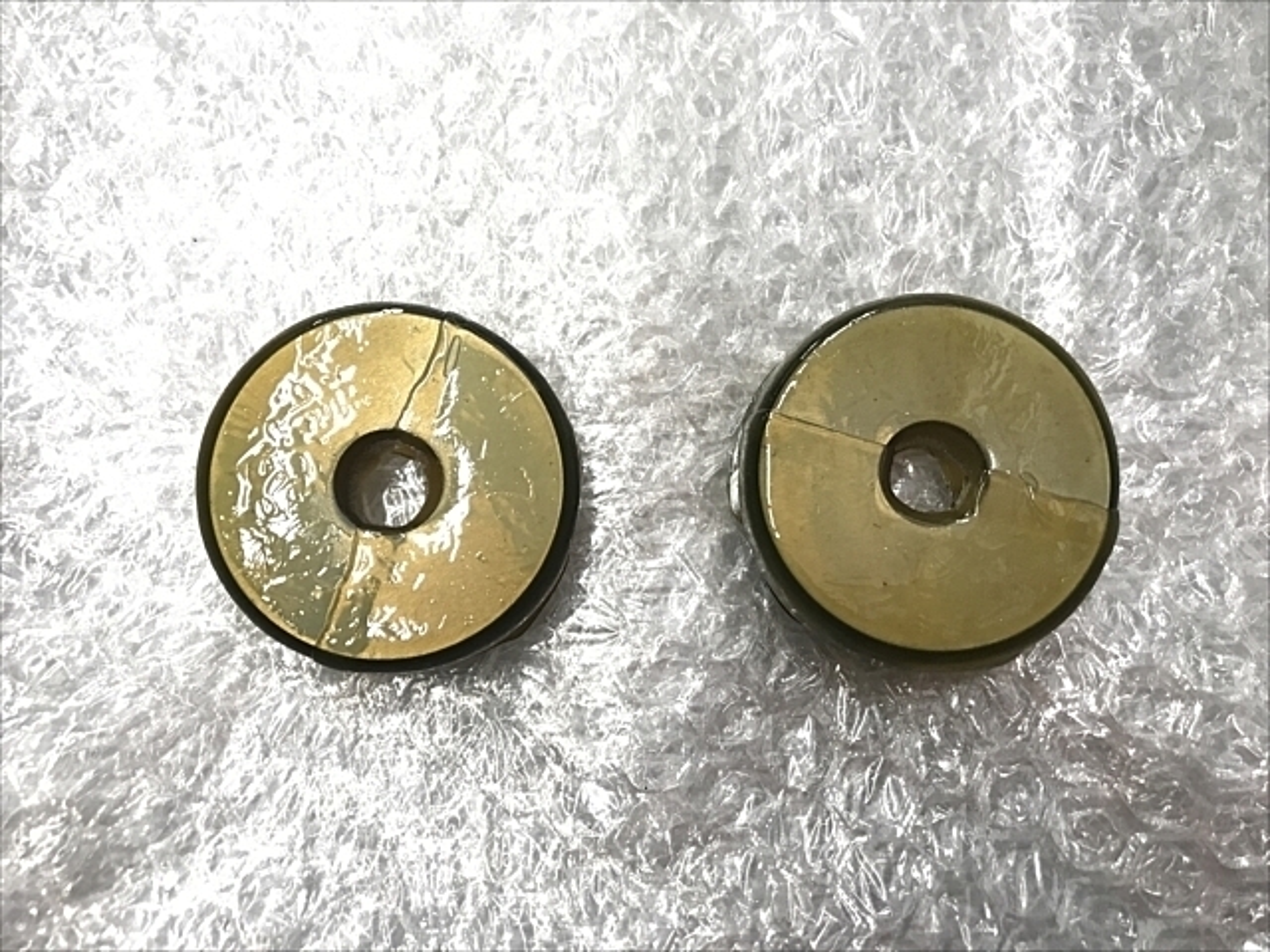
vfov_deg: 49.7
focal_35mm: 28
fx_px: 1027
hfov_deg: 63.4
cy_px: 476
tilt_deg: -78.3
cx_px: 635
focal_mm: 3.99
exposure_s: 1/15
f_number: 1.8
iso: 40
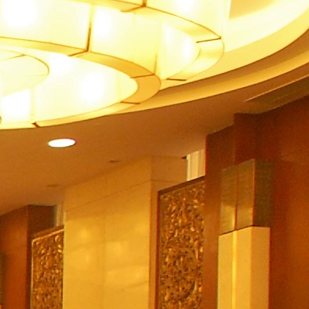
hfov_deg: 7.5
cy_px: 597
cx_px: -860
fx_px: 1767
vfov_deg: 9.4
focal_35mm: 175
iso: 720
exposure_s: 1/30
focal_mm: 18
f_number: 3.5
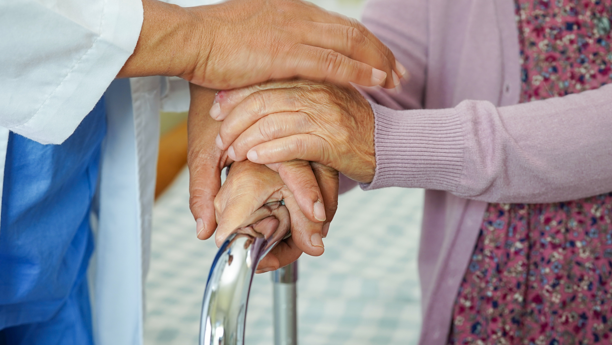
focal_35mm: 71
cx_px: 285
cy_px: 99
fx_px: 1152
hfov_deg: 29.7
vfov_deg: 16.9
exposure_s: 1/60
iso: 250
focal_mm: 50
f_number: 3.5
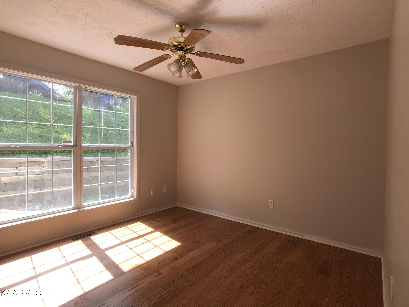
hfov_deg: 63.4
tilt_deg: -0.1
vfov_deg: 49.7
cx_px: 204
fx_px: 331
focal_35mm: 28
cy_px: 154
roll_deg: -0.5
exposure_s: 1/169
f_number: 1.8
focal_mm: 4
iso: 20
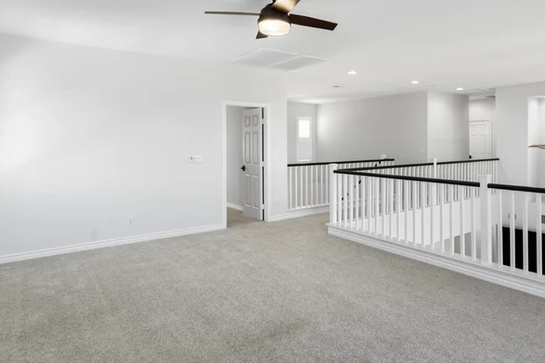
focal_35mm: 25
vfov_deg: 50.9
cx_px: 325
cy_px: 142
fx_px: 378
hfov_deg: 70.8
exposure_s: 1/320
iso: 400
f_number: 8
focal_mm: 17
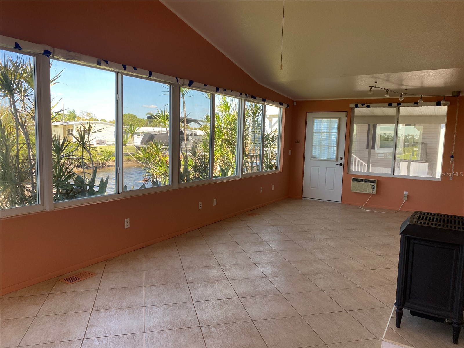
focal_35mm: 26
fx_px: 349
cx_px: 232
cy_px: 174
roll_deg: -1.2
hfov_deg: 67.3
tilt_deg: -6.3
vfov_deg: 53.1
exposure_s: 1/121
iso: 64
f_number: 1.8
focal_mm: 4.25
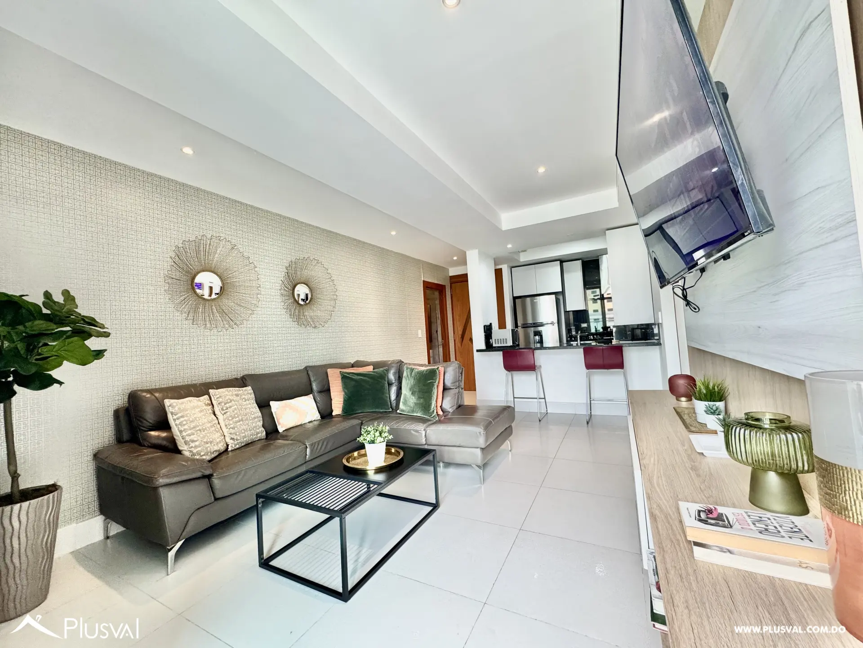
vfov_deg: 85.7
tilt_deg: +1.3
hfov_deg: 102.1
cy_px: 324
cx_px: 432
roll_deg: +3.9
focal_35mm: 14
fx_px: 349
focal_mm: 2.22
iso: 160
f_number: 2.2
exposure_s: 1/120
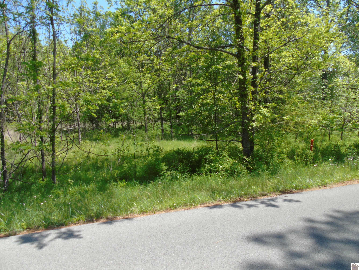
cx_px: 180
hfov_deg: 69.4
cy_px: 135
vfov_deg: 54.9
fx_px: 259
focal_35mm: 25
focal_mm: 4.4
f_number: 3.4
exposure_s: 1/400
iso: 80
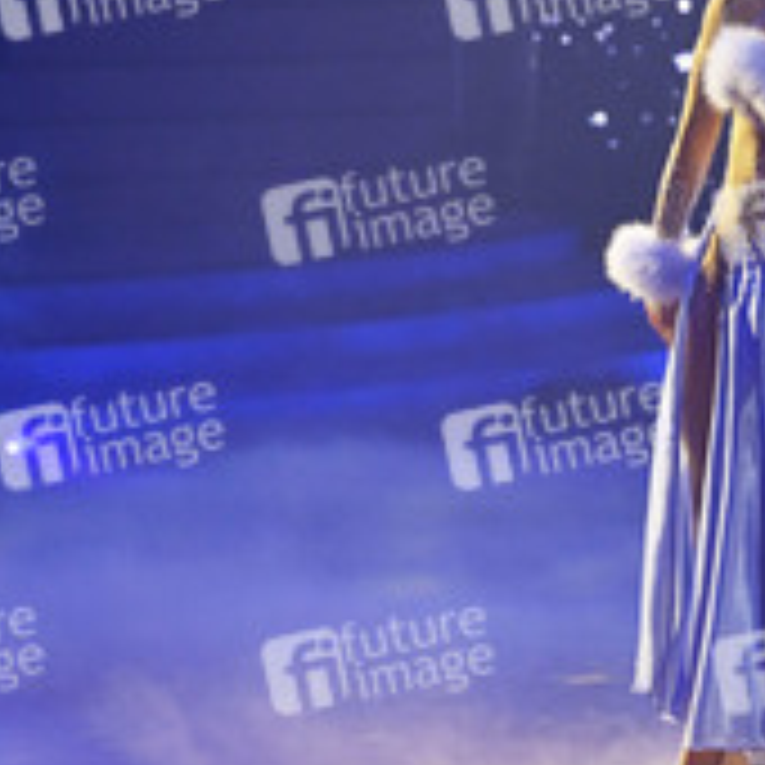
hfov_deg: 6.2
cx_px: 889
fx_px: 7051
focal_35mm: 282
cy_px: 324
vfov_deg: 6.2
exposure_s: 1/500
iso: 1600
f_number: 4.5
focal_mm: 125
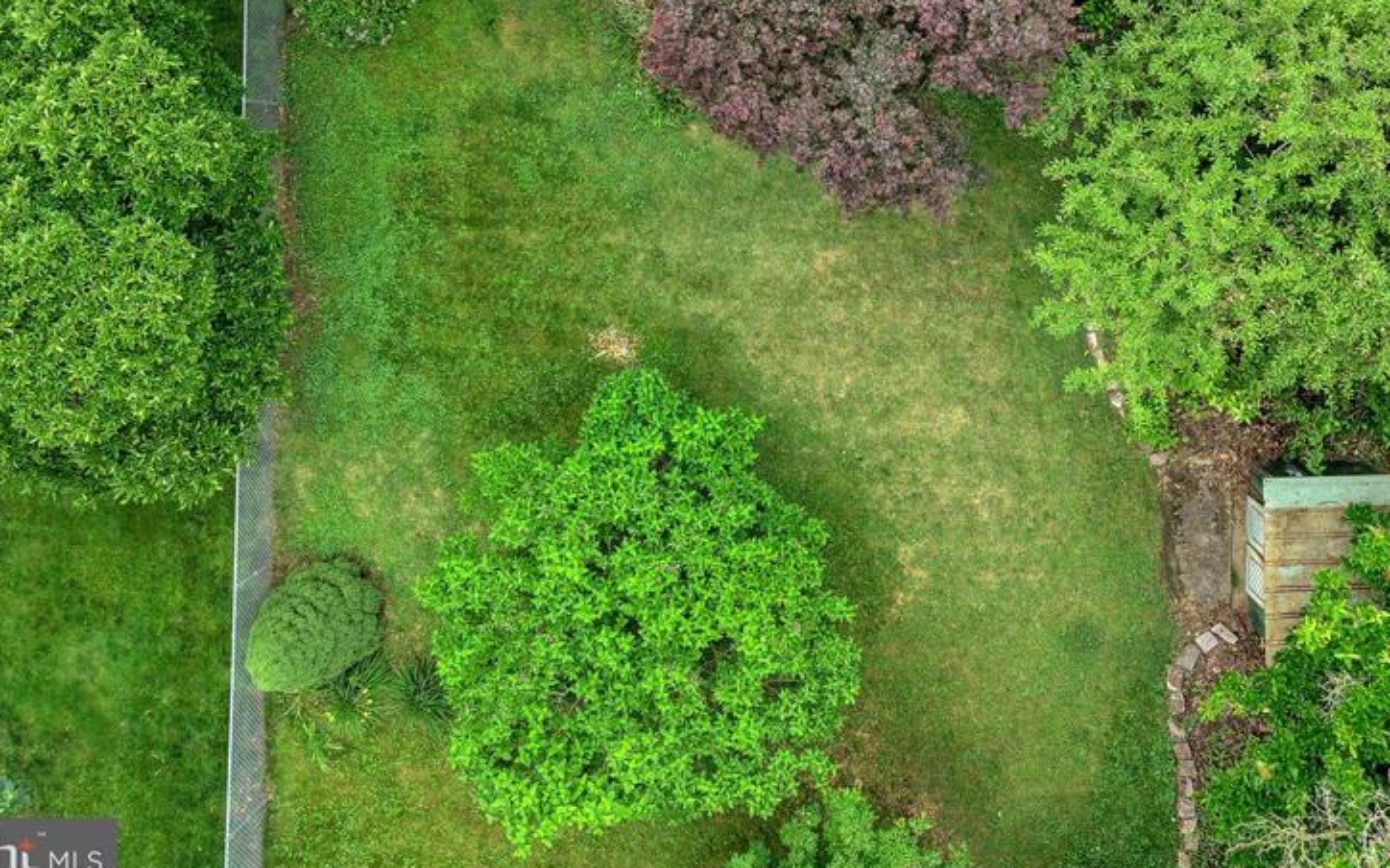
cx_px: 862
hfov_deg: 53.5
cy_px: 159
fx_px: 1363
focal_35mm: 36
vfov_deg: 34.1
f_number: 1.8
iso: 100
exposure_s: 1/240
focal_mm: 8.7
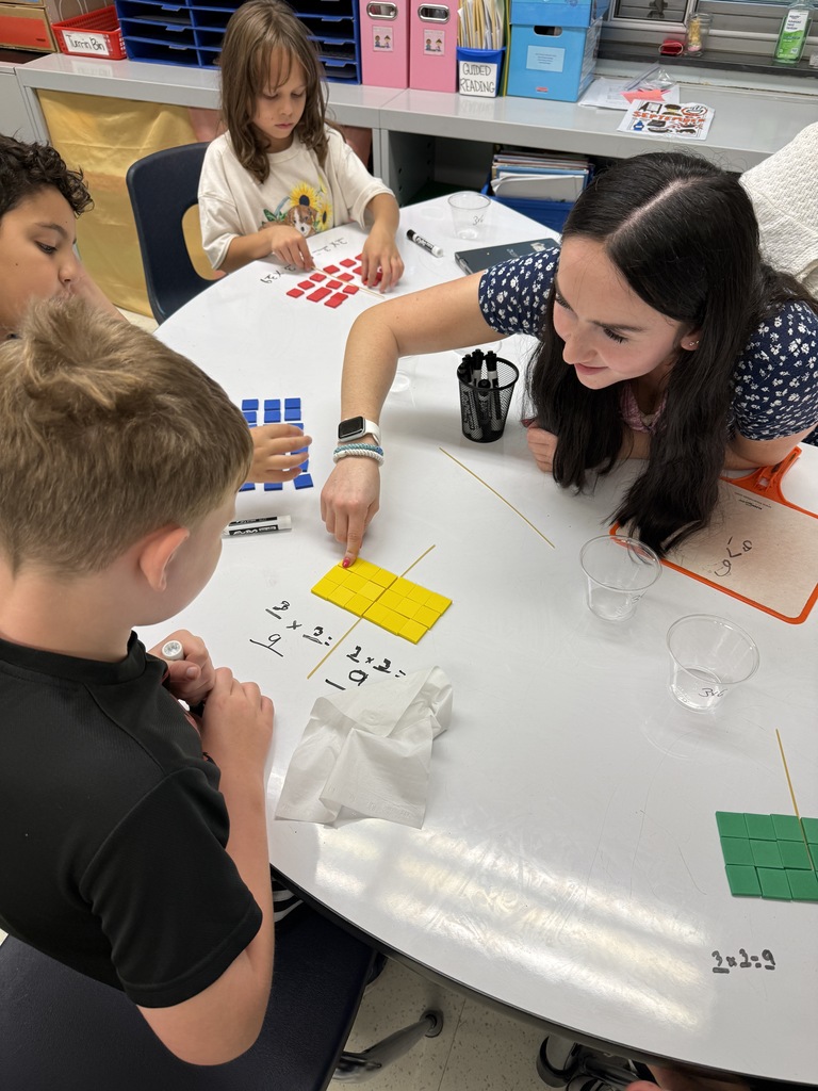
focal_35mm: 24
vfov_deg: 71.6
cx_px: 409
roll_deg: +0.9
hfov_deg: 56.8
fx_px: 756
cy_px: 546
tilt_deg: -43.6
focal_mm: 6.76
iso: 100
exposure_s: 1/120
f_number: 1.78
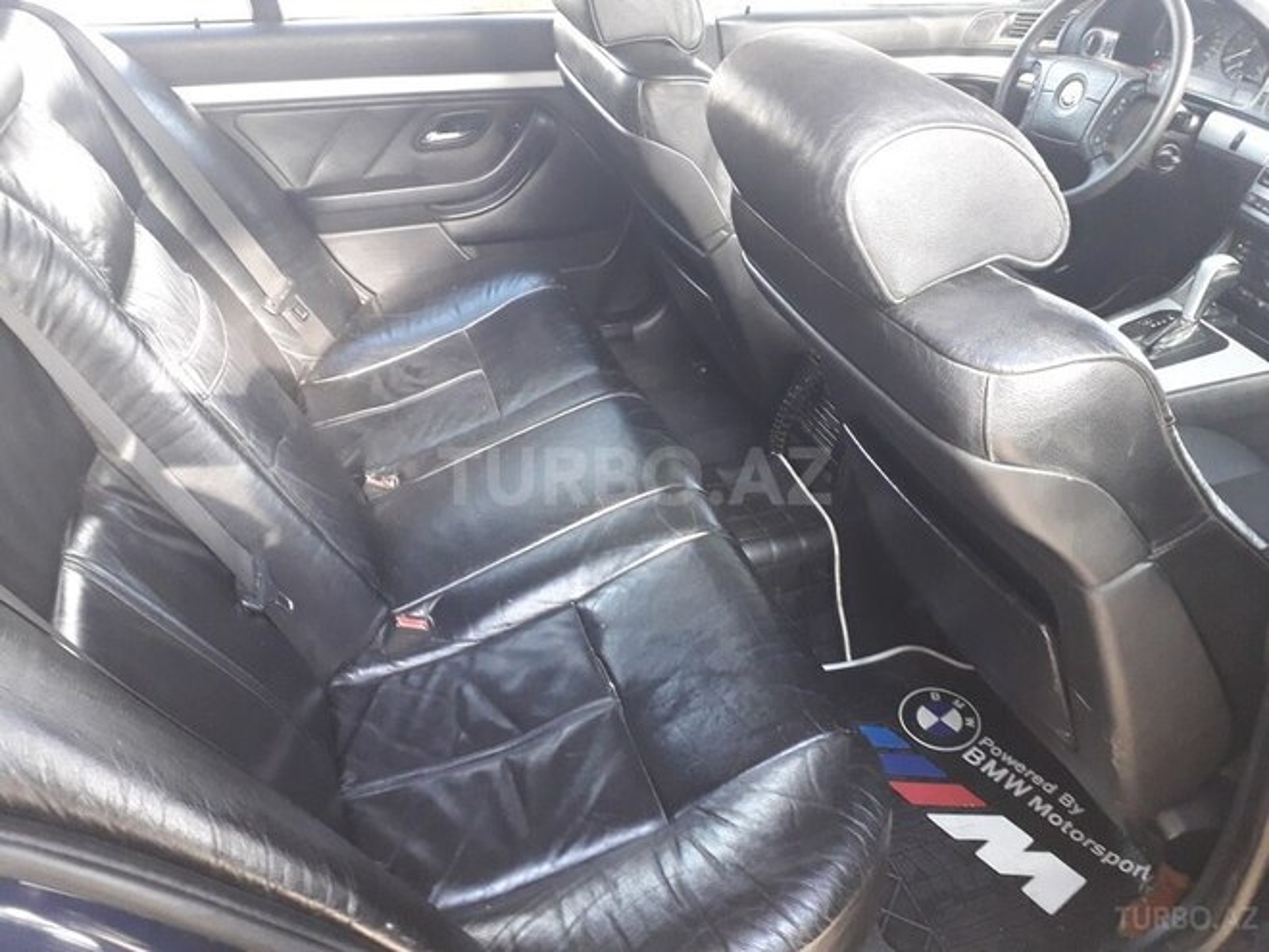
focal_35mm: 27
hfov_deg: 65.3
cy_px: 476
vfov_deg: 51.4
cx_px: 634
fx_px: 990
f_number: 1.9
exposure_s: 1/50
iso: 250
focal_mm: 3.6
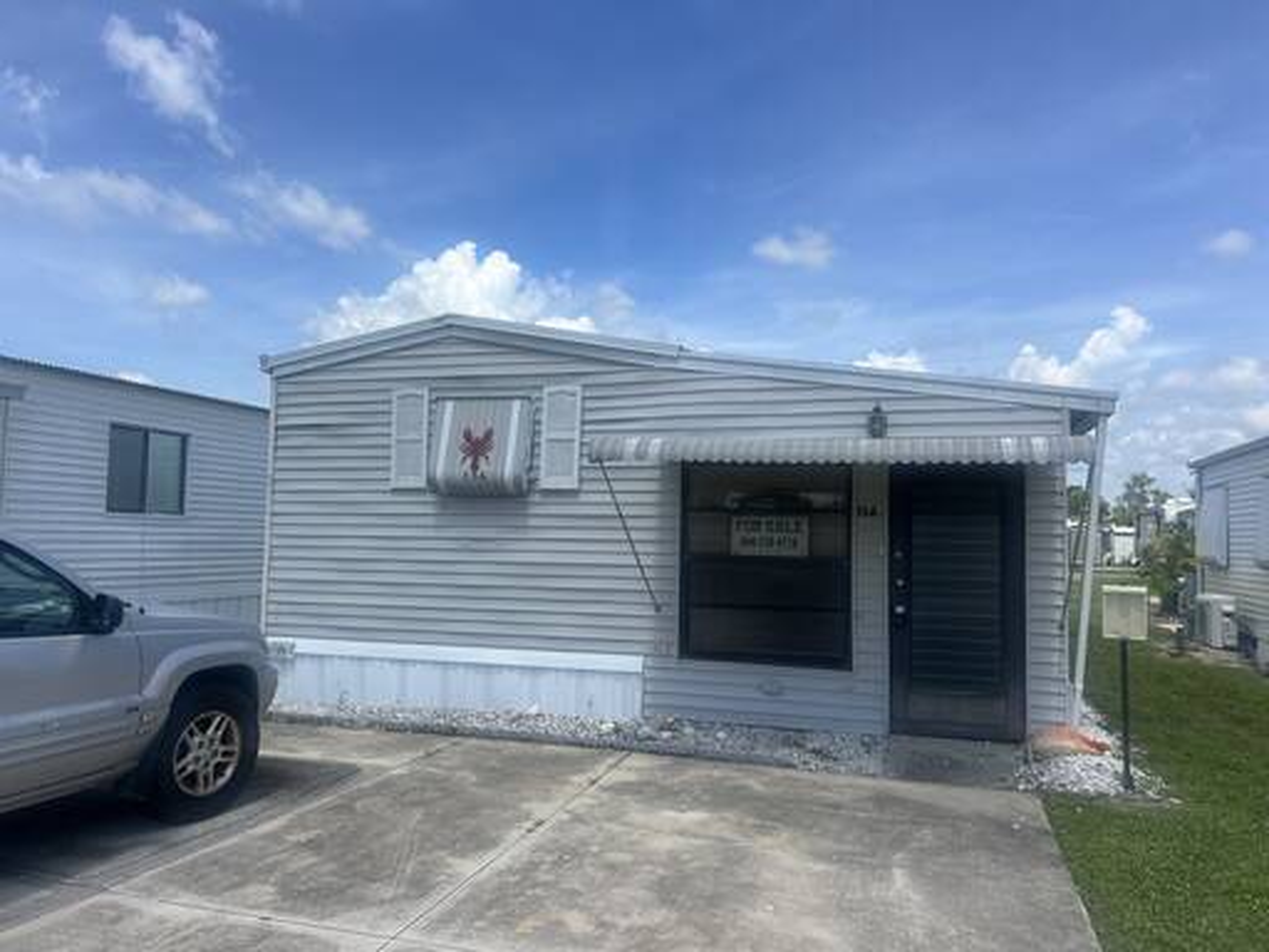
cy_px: 476
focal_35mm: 26
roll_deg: -1.3
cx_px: 634
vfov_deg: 53.1
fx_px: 953
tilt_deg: +2.3
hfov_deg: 67.3
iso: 50
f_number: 1.5
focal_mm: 5.7
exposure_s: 1/5076
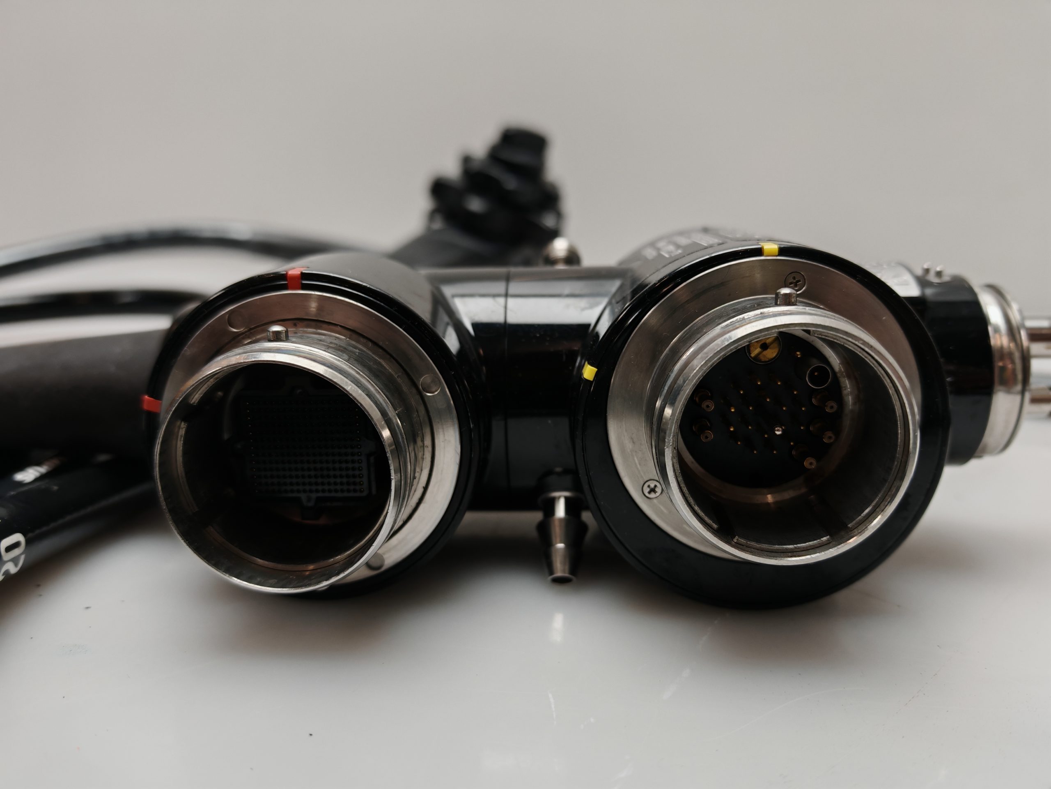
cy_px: 394
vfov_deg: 51.4
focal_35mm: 27
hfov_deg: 65.3
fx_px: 820
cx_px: 526
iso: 160
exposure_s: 1/100
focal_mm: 6.83
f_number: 2
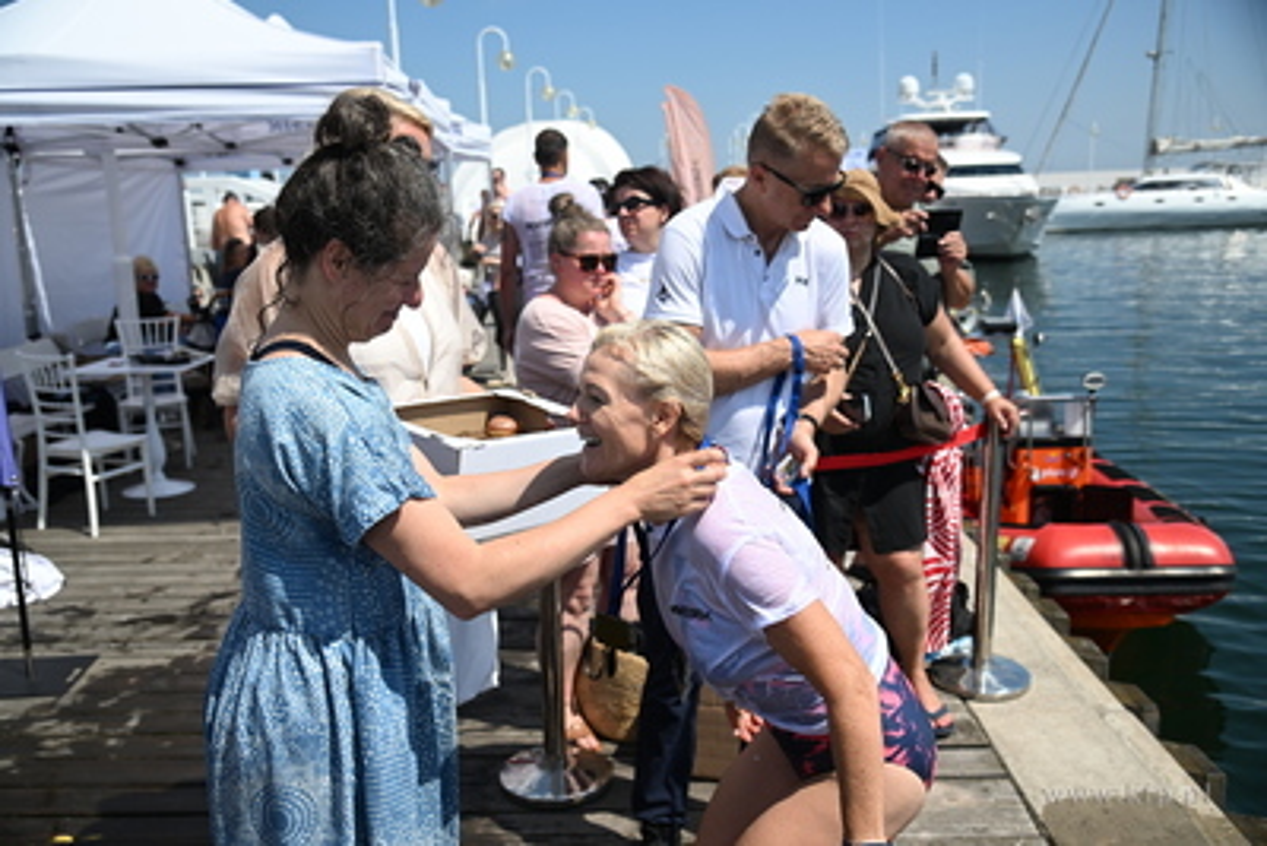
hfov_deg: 58.7
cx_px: 634
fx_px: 1127
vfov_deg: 41.1
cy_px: 423
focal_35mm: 32
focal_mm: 32
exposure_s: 1/1000
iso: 100
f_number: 4
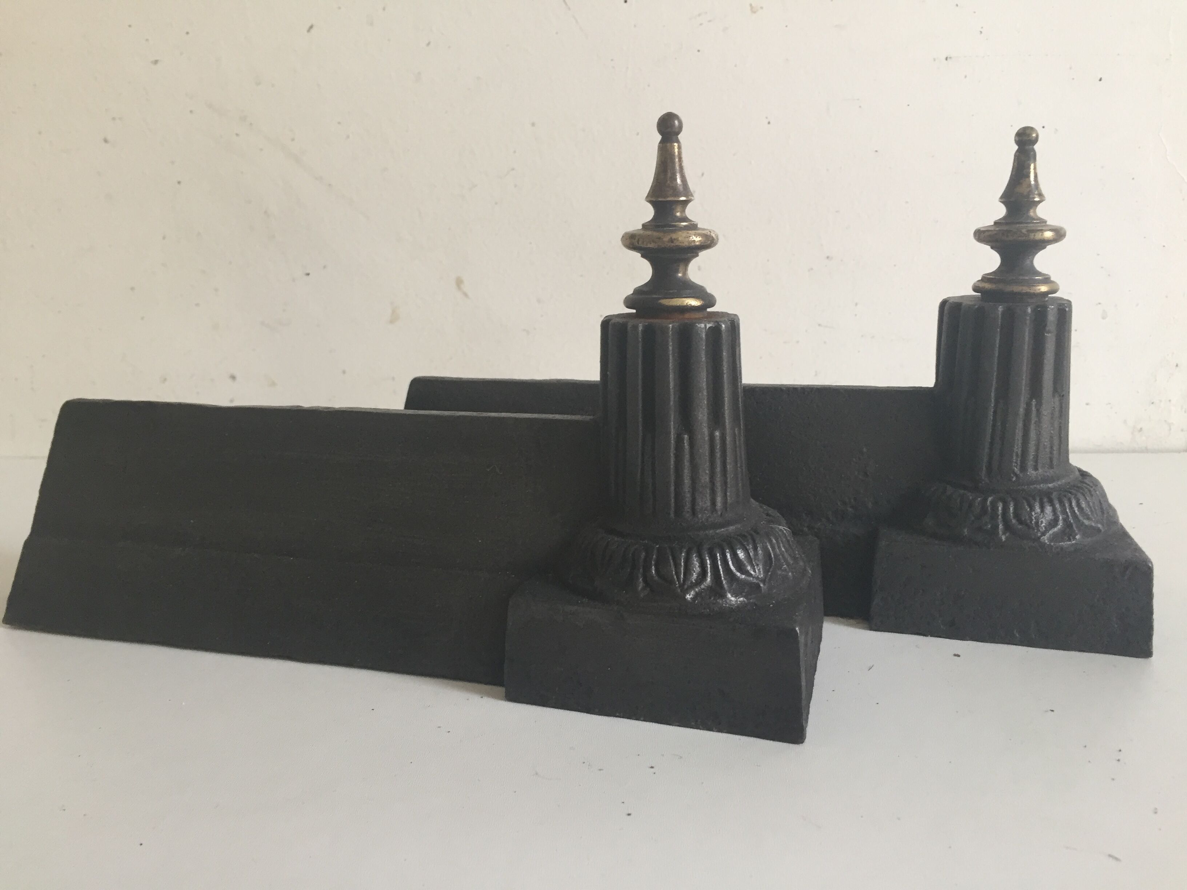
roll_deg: +1.8
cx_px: 594
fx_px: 994
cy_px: 445
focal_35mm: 29
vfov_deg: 48.2
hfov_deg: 61.7
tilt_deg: -12.5
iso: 100
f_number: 2.2
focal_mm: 4.15
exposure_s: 1/33
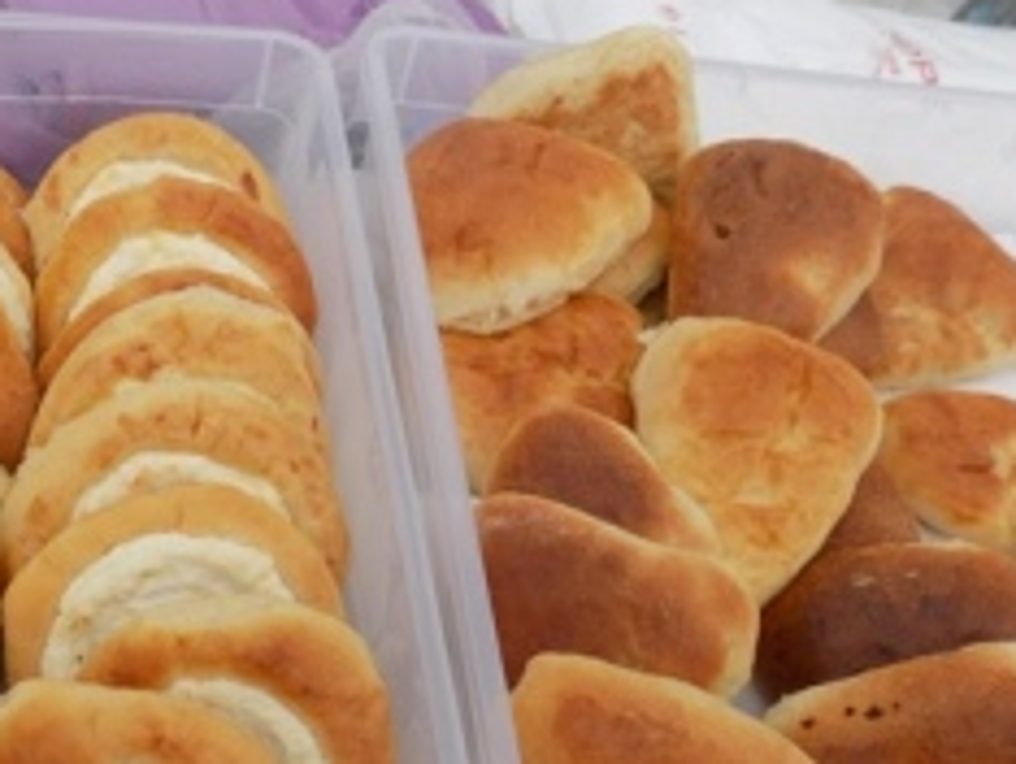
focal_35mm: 44
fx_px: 1293
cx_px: 191
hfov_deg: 40.9
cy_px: 525
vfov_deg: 32.6
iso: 80
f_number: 3.1
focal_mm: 4
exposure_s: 1/320
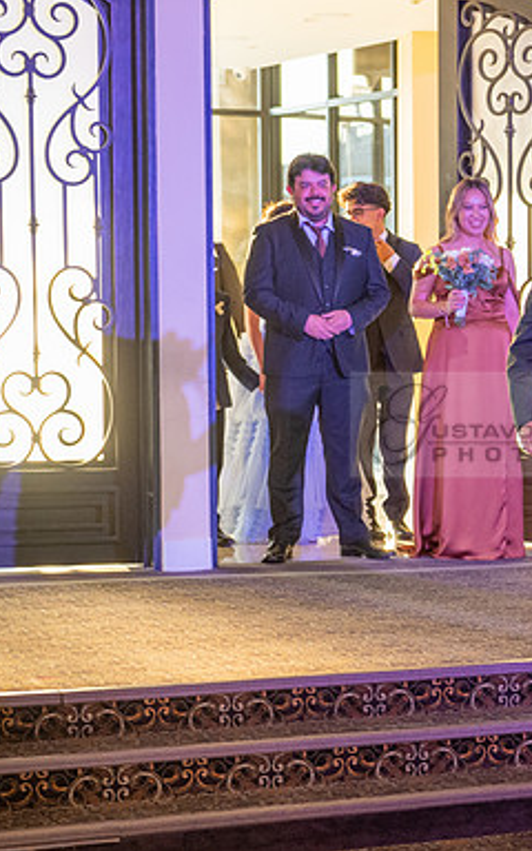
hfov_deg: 10.4
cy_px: 558
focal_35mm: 122
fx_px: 2830
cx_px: 816
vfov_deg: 17.1
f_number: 4
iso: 800
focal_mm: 55
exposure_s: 1/80
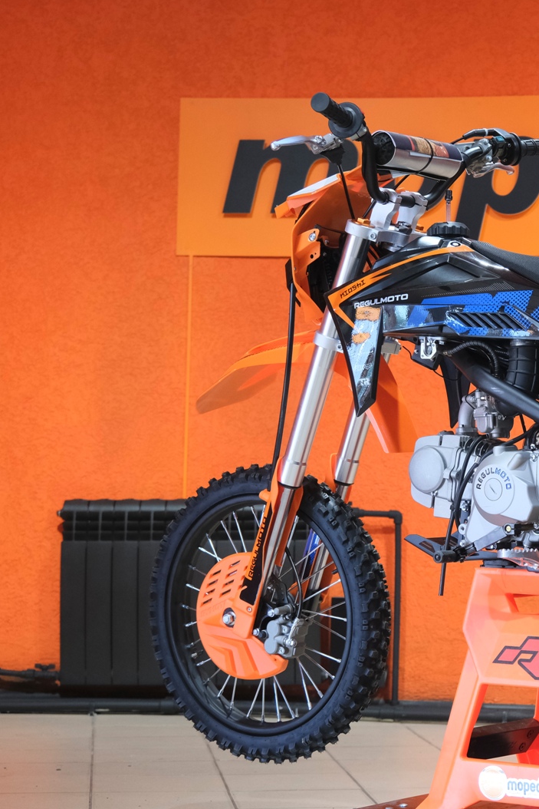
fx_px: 1908
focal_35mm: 85
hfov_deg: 15.8
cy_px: 402
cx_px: 534
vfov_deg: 23.9
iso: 1600
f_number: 4
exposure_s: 1/100
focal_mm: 37.6
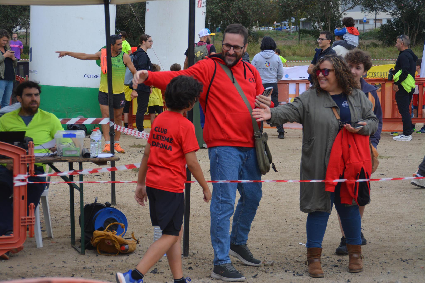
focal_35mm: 99
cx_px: 212
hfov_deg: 20.6
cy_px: 142
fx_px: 1169
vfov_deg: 13.8
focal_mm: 66
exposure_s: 1/640
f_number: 5.6
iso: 200
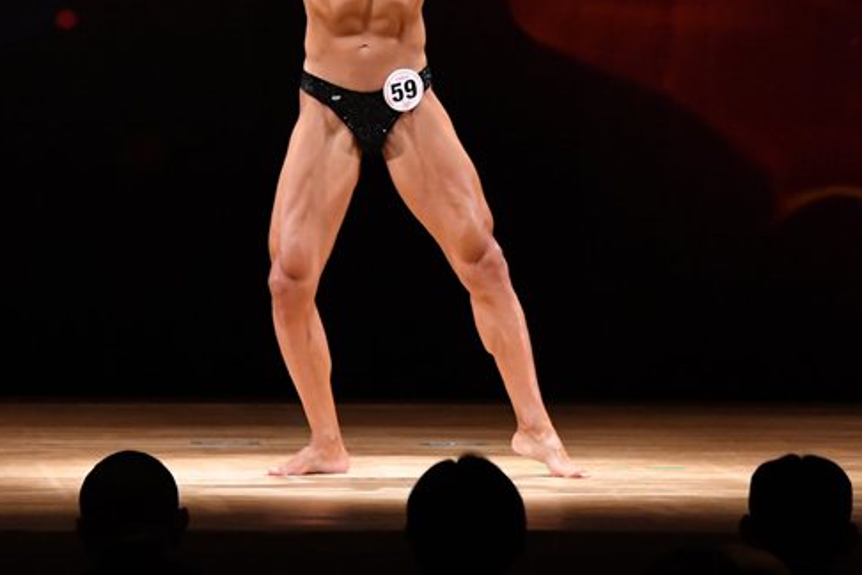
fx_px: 8284
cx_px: 350
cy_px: 126
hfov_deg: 6.0
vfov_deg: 4.0
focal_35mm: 346
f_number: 5.6
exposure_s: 1/400
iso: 4000
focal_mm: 145
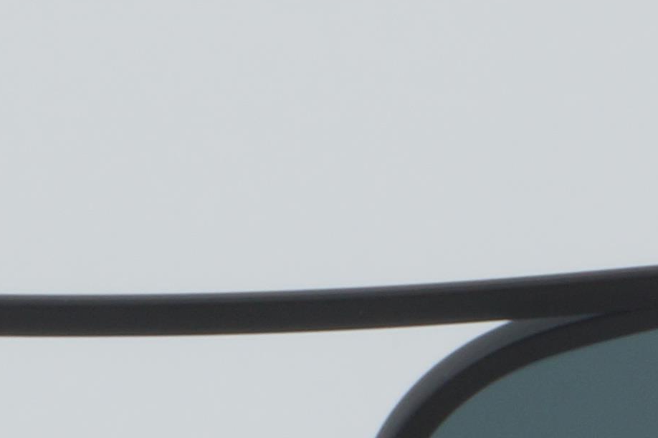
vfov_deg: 2.5
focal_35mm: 539
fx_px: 9856
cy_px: 713
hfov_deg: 3.8
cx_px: 140
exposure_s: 1/4
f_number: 32
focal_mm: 55
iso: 100
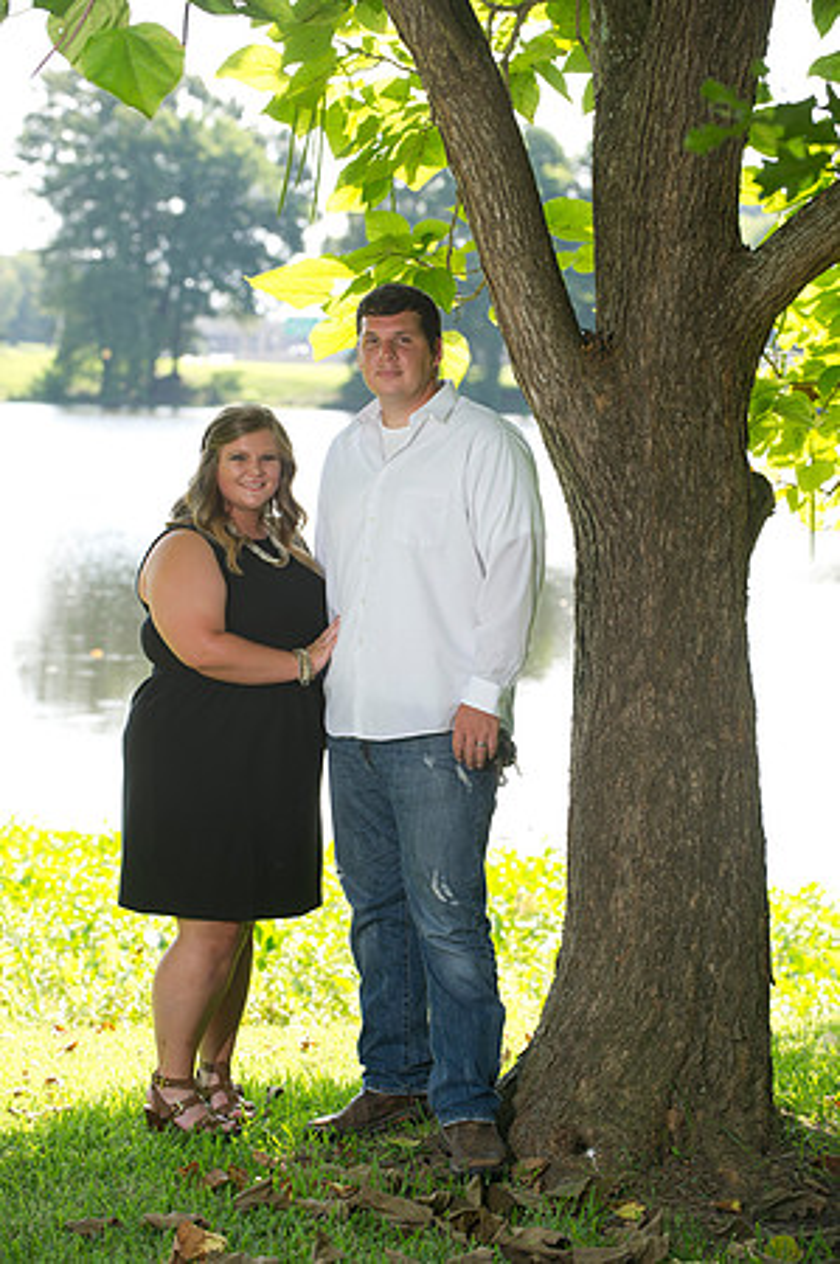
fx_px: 4209
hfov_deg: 11.4
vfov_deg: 17.1
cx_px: 420
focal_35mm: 120
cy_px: 632
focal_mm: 120
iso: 320
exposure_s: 1/250
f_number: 4.5
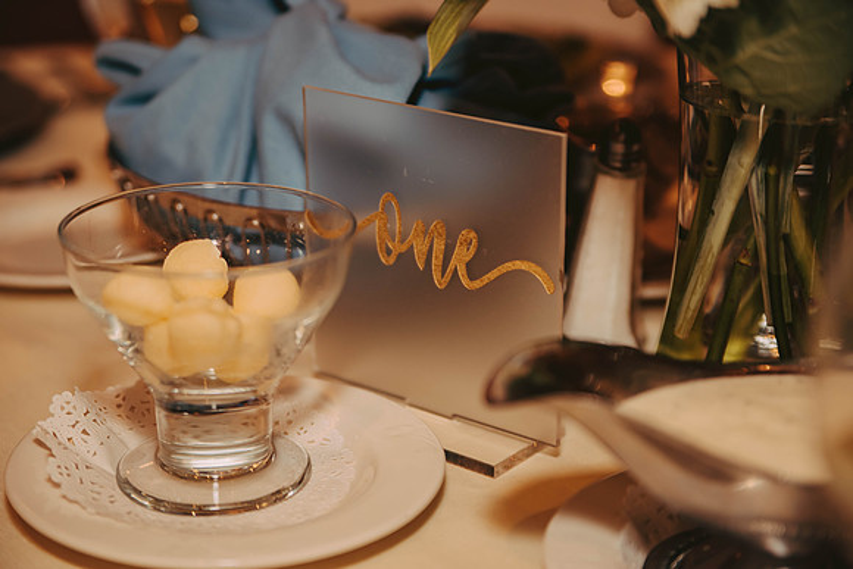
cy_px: 284
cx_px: 426
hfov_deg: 26.2
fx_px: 1834
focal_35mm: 77
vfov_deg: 17.6
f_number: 2.8
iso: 500
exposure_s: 1/60
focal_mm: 75
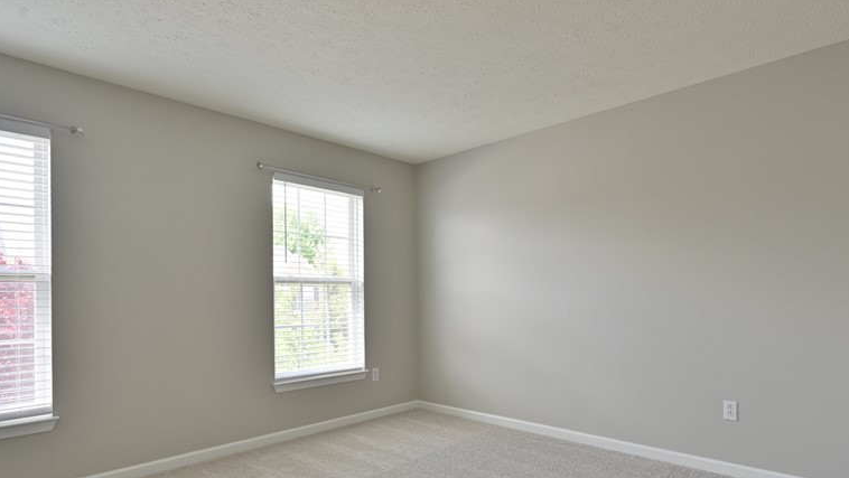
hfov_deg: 83.6
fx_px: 473
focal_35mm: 21
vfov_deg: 53.2
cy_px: 293
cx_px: 461
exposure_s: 1/25
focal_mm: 14
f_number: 9
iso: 400
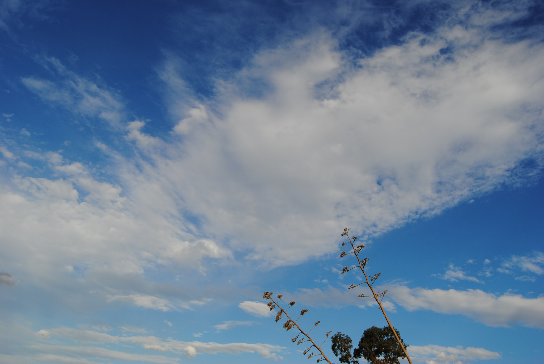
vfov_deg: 43.7
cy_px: 182
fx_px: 454
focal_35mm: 30
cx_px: 272
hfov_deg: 61.9
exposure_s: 1/320
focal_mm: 20
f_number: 9
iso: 100
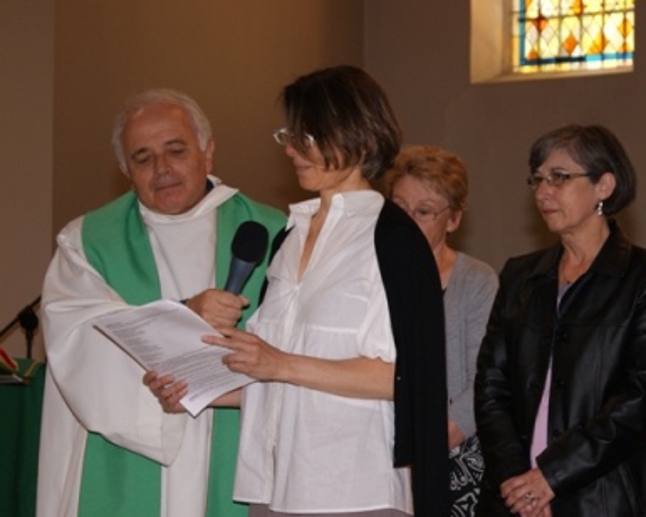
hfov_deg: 16.4
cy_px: 316
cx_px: 441
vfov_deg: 13.2
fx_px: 2237
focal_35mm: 117
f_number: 5.6
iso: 200
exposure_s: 1/40
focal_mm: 50
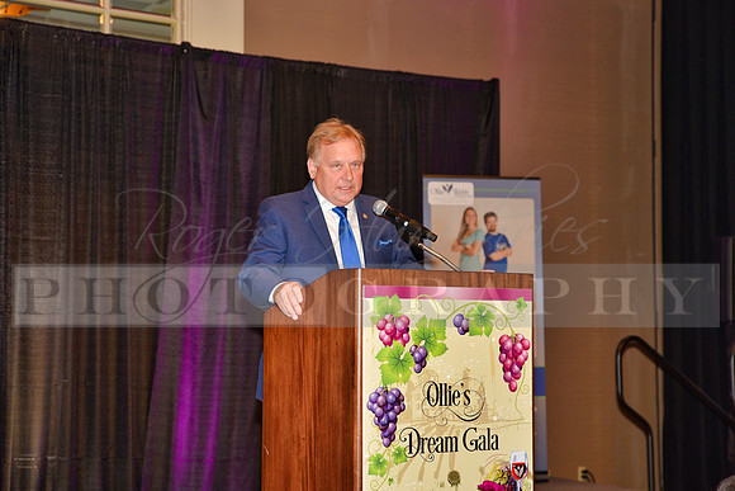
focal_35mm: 70
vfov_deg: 19.5
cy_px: 246
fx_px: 1429
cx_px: 368
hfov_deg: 28.8
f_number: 5
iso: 200
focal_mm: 70
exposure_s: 1/60
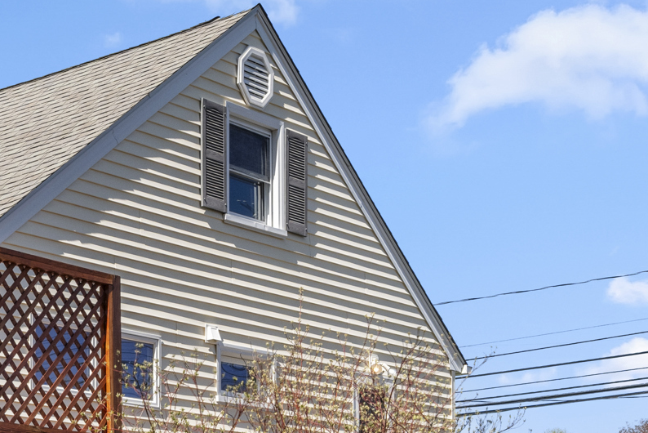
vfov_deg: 15.1
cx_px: -30
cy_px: 612
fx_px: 1530
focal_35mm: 85
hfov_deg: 22.8
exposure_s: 1/160
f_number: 9
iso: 320
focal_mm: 27
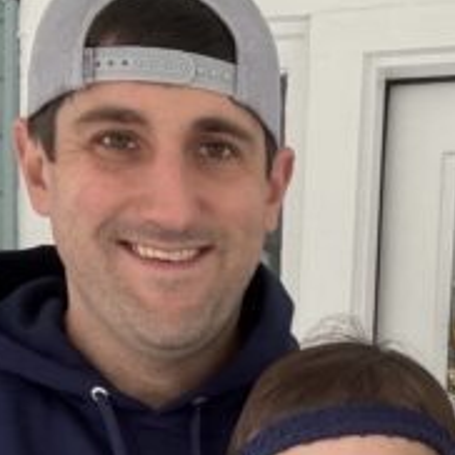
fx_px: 996
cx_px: 370
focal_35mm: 67
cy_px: 552
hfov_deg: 25.2
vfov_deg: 23.4
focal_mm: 2.69
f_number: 1.9
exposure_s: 1/121
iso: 64
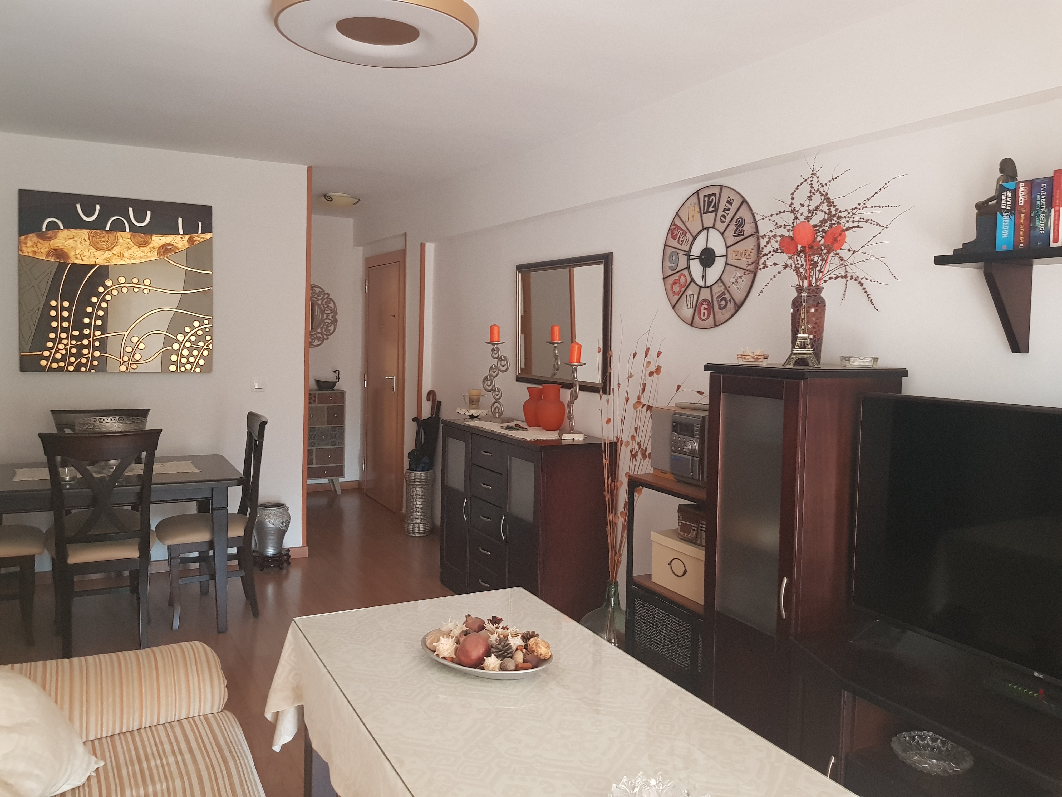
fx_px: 798
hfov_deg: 67.3
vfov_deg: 53.1
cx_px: 531
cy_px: 398
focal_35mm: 26
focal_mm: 4.2
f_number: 1.7
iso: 200
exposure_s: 1/15
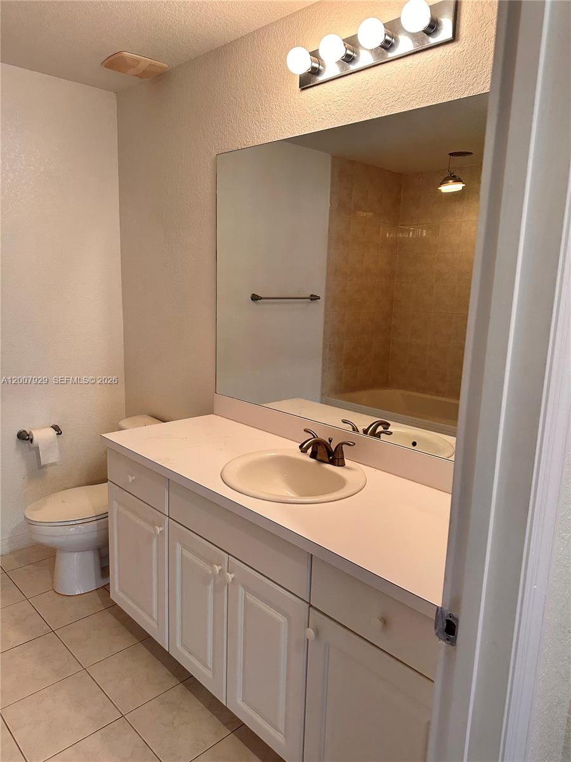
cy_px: 381
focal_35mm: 24
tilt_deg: -10.2
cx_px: 286
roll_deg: -2.8
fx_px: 528
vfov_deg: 71.6
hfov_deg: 56.8
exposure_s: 1/120
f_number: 1.78
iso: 200
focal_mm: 6.86
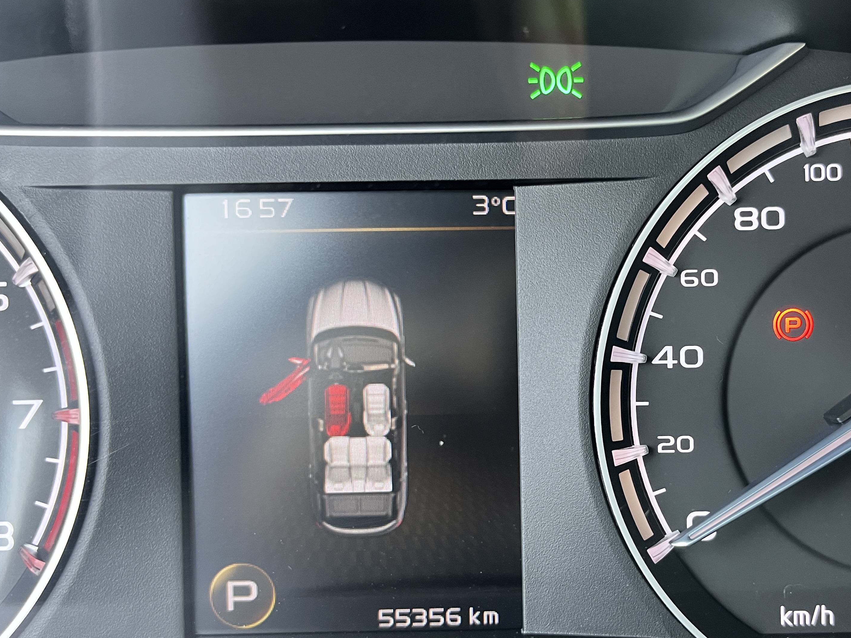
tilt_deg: -20.2
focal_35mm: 37
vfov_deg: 38.5
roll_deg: +1.0
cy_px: 379
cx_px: 574
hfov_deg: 49.2
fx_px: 910
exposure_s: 1/53
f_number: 1.6
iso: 250
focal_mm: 5.1
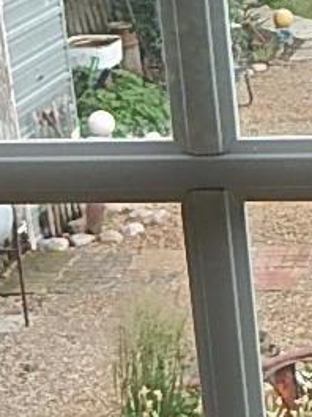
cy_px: 296
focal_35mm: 133
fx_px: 1602
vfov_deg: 14.8
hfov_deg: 10.5
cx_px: 548
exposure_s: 1/100
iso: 125
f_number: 3
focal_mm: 4
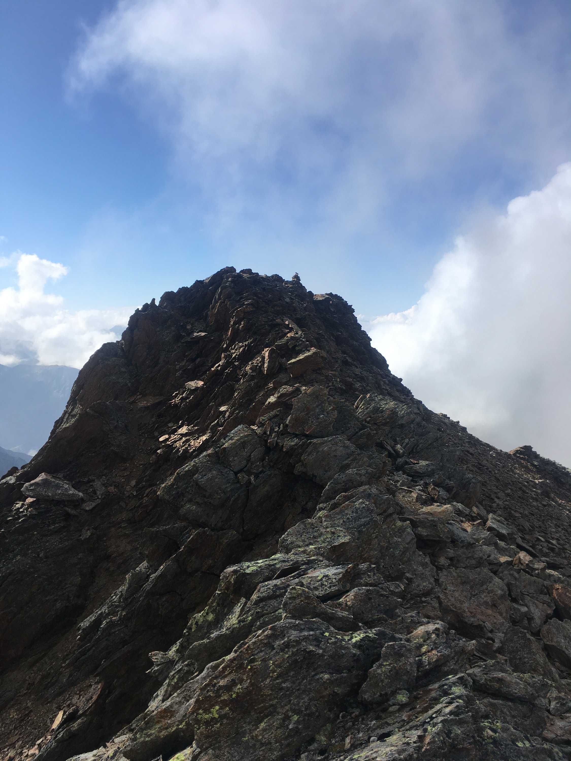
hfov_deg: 48.2
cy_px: 380
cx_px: 286
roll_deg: +2.3
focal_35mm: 29
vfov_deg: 61.7
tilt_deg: -5.3
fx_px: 638
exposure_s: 1/1637
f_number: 2.2
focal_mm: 4.15
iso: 25
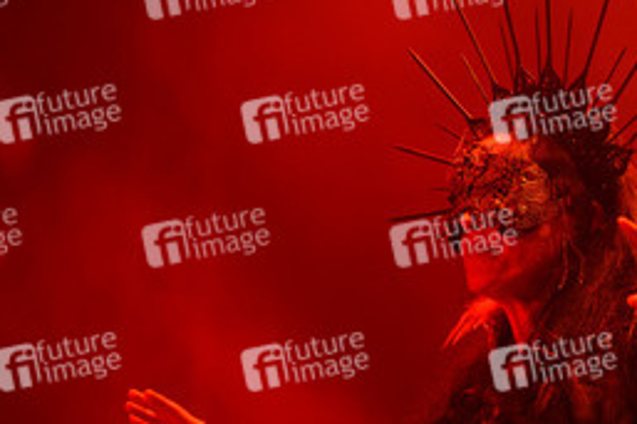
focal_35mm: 281
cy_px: 300
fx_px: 4969
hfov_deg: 7.3
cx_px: 487
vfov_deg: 4.9
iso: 1600
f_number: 3.2
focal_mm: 160
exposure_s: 1/400
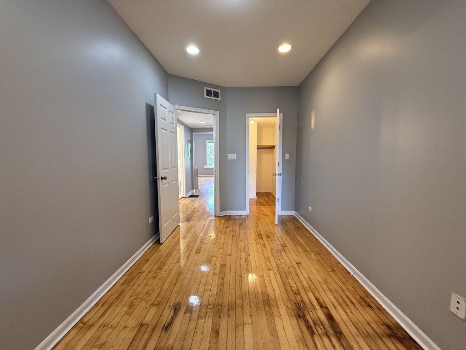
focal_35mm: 14
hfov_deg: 102.1
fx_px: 188
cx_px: 233
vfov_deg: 85.7
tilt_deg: -3.7
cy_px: 175
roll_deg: +0.9
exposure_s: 1/120
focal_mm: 2.22
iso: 320
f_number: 2.2
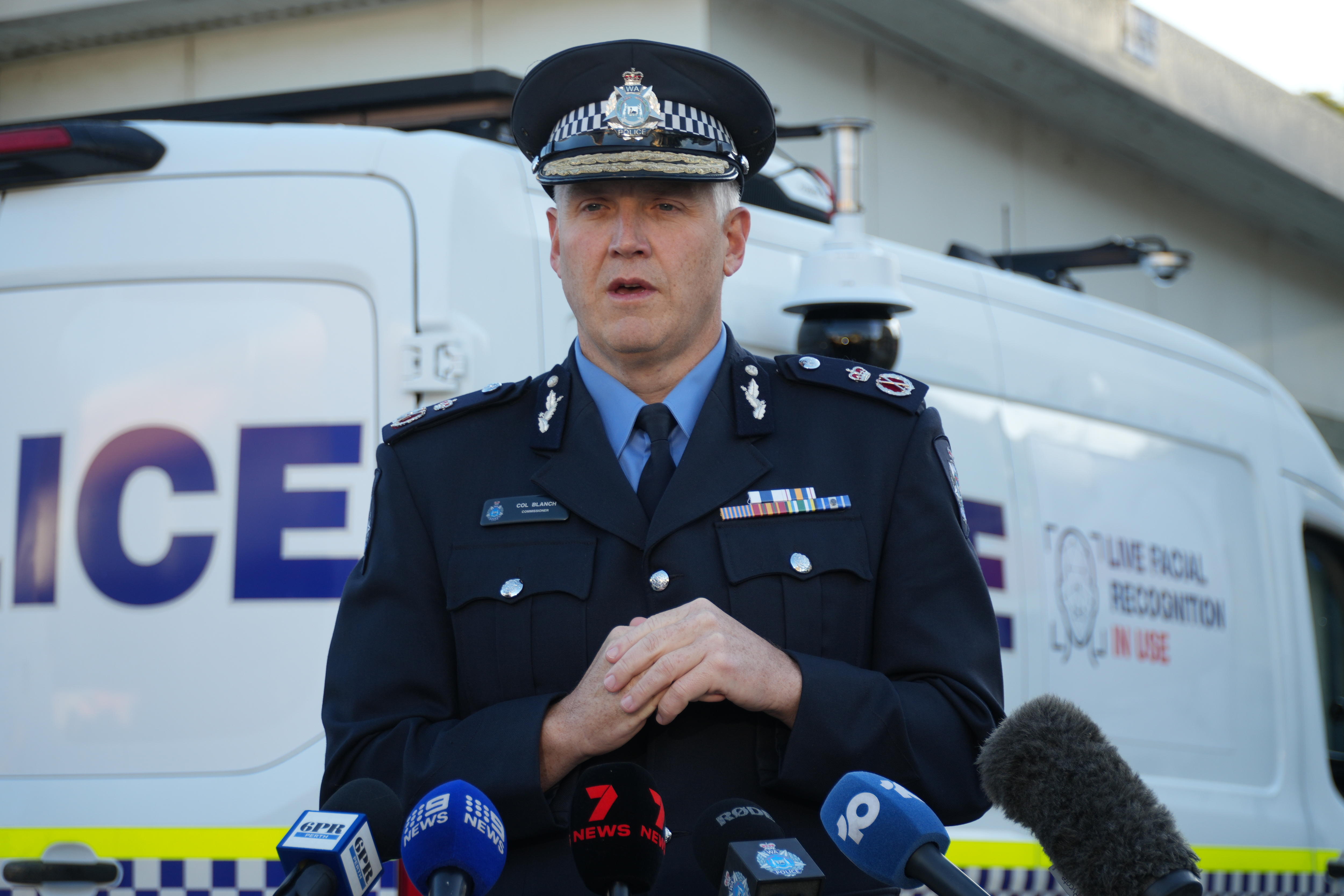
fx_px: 4088
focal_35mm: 110
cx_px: 672
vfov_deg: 12.5
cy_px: 448
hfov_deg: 18.7
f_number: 4
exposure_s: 1/125
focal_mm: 73
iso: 100
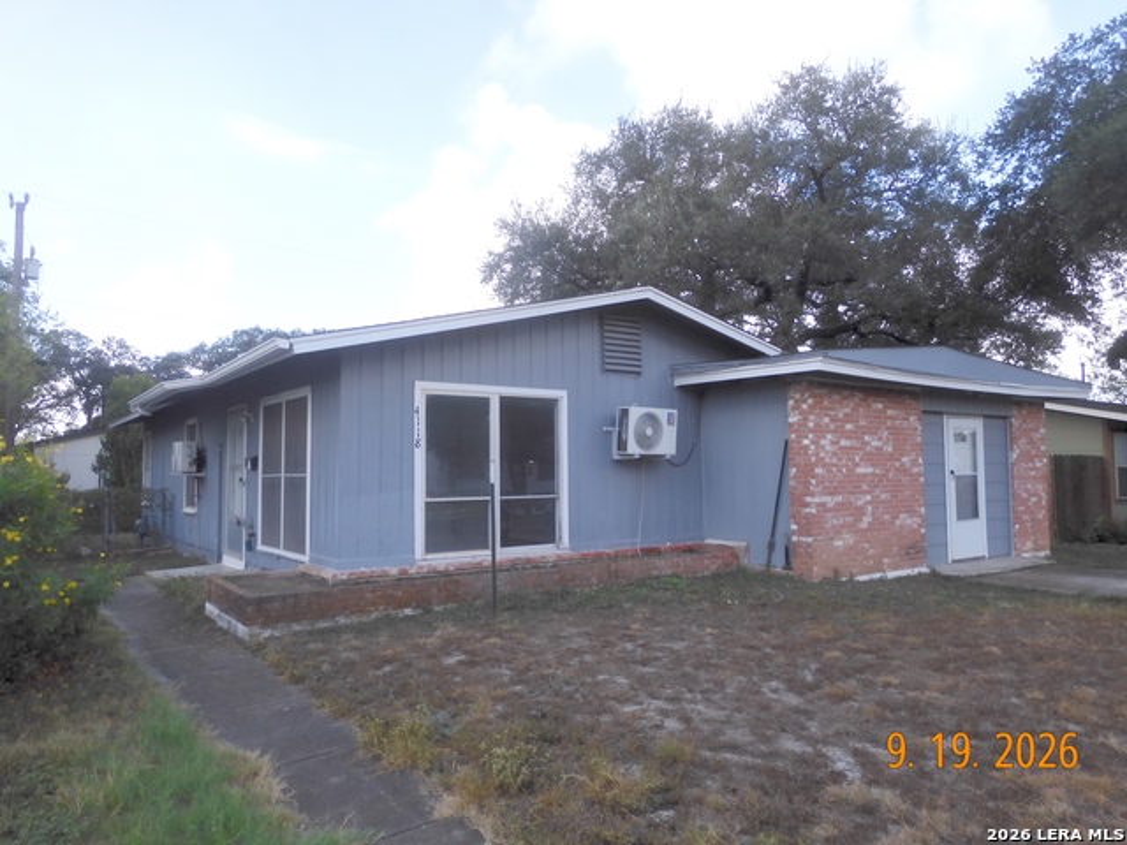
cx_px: 564
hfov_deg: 71.6
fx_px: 781
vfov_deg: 56.8
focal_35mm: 24
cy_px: 422
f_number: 3.4
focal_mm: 4.3
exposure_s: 1/400
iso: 100
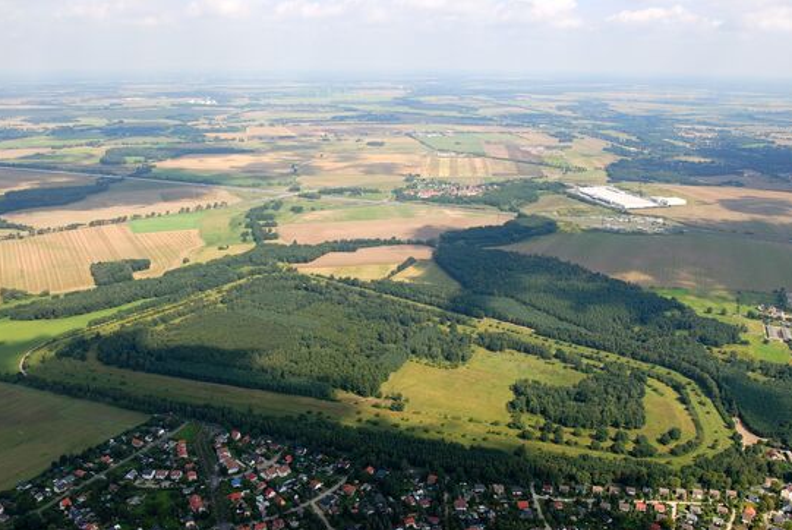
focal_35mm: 31
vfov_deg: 42.4
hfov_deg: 60.2
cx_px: 402
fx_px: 683
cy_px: 272
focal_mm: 20
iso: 100
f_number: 4
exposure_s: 1/640
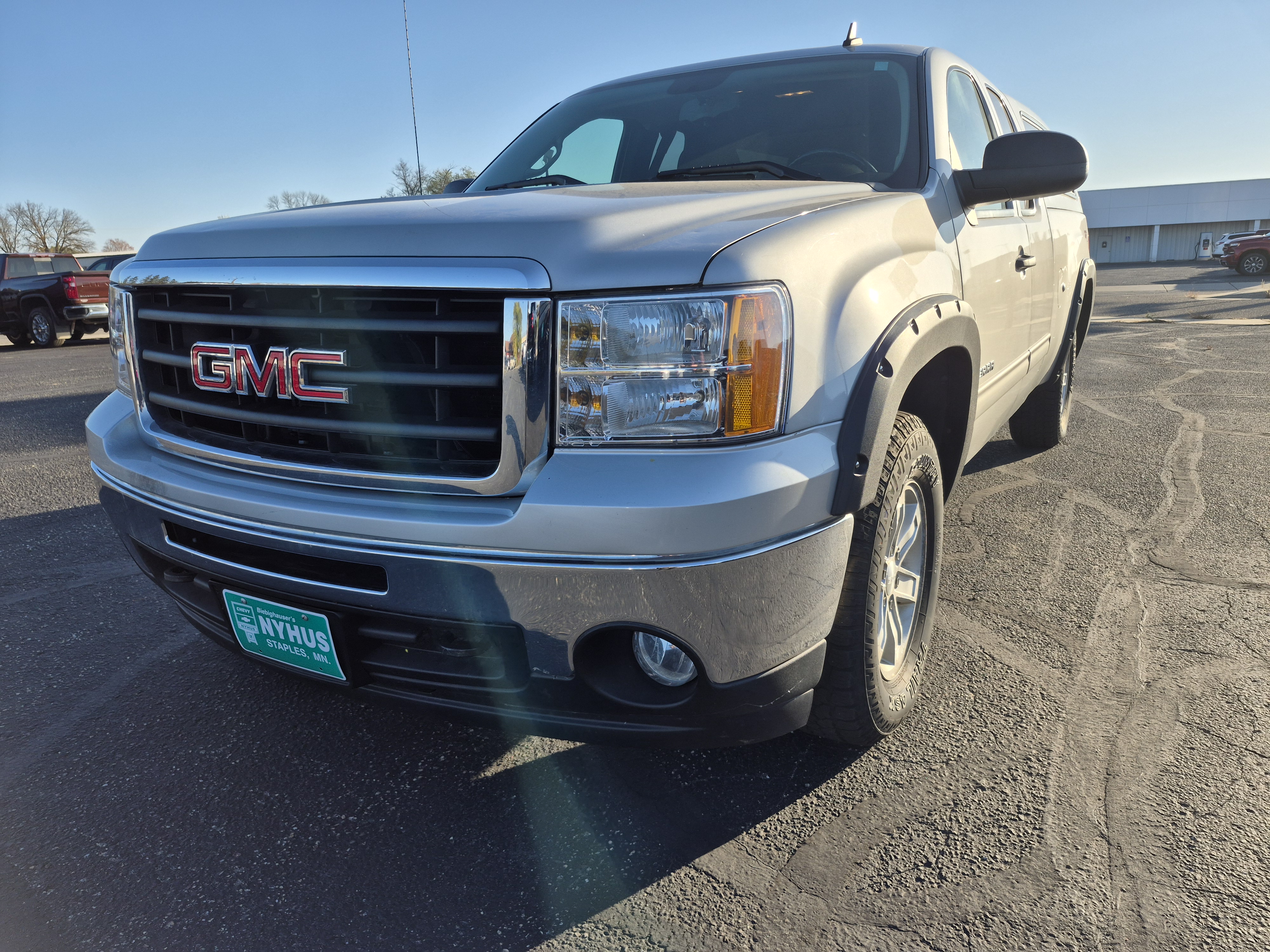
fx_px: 844
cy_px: 476
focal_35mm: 23
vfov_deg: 58.9
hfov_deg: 73.9
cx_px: 635
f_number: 1.8
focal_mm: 5.4
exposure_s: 1/1508
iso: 25
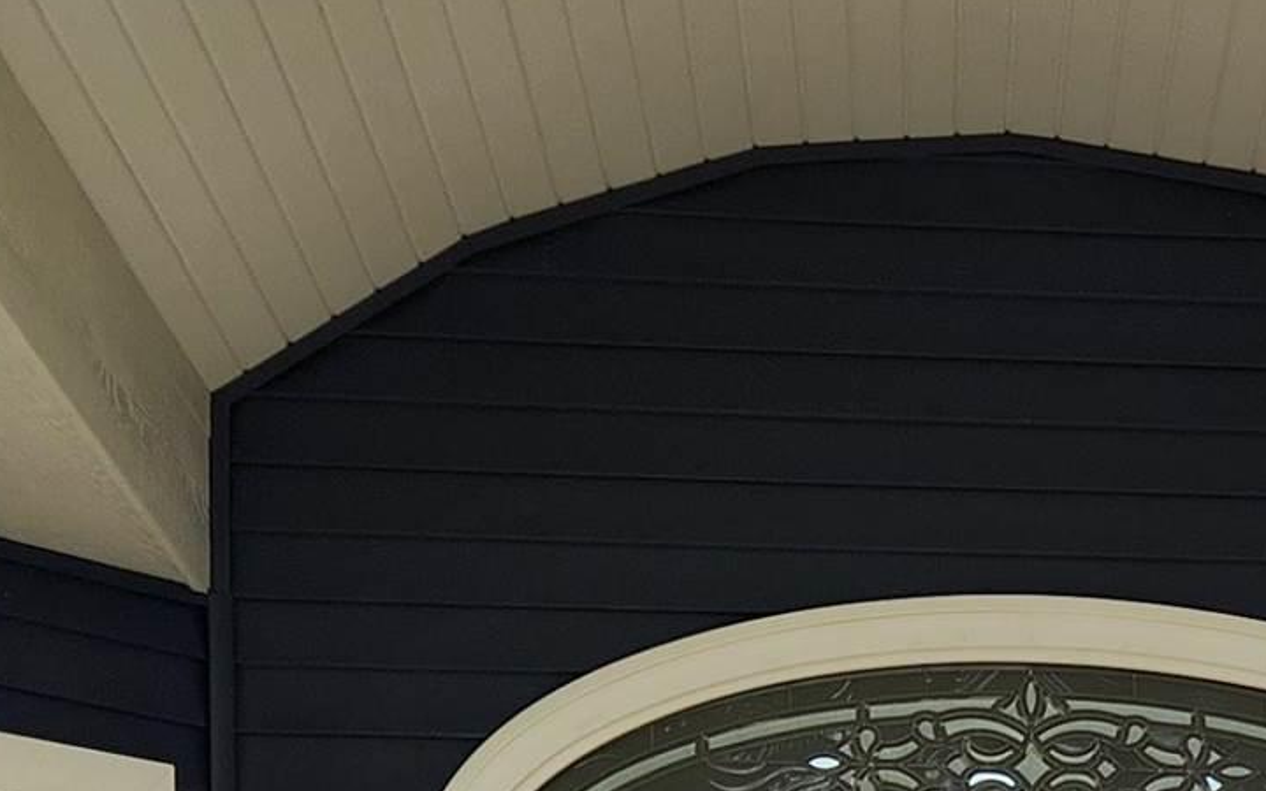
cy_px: 1556
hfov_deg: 19.1
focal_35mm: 104
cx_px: 1442
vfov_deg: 11.4
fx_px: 3588
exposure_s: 1/981
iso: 20
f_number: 1.8
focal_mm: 5.4
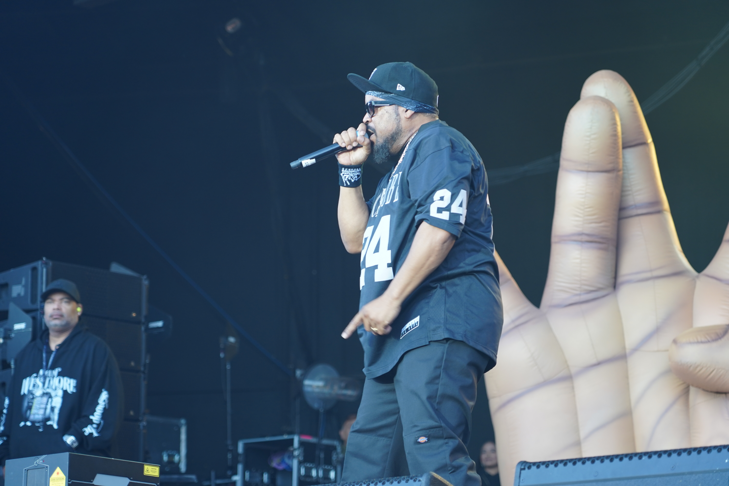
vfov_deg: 13.0
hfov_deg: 19.5
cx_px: 364
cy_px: 243
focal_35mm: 105
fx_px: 2126
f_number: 4
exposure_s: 1/160
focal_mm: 105
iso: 640
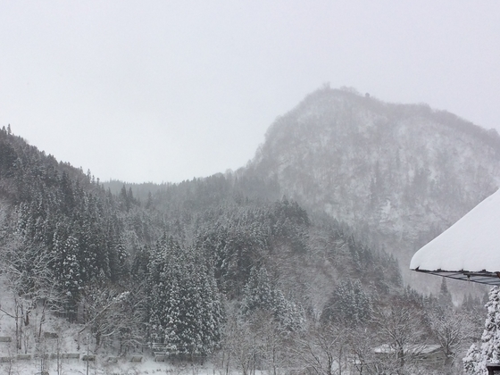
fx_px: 766
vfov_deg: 27.0
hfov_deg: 36.0
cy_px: 302
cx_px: 188
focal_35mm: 53
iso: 32
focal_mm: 4.15
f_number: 2.2
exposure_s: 1/1580
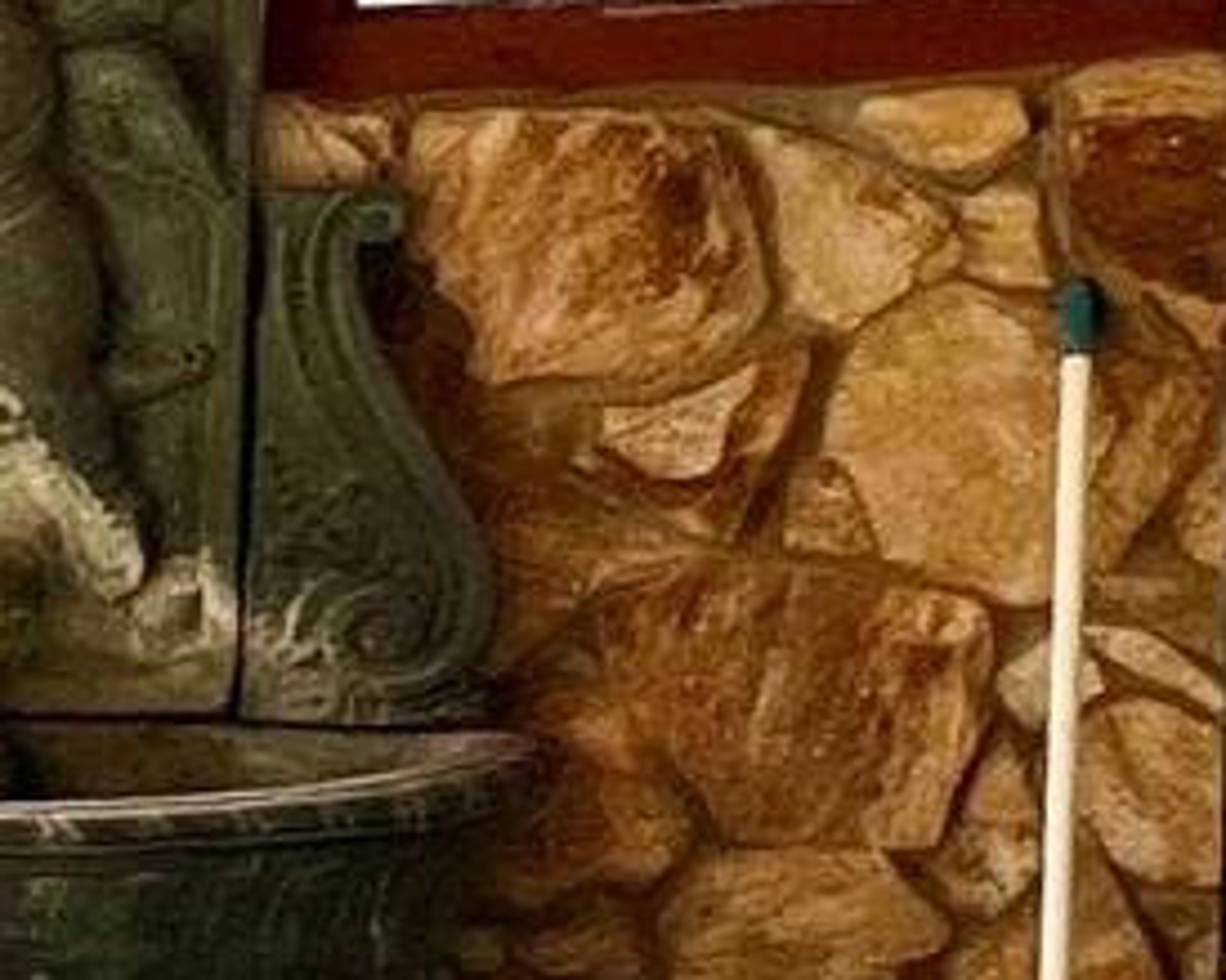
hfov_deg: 13.2
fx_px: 3446
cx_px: -1937
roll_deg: +1.0
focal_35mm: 95
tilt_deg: -8.0
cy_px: 810
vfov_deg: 16.1
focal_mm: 1.57
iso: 32
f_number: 1.8
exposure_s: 1/331
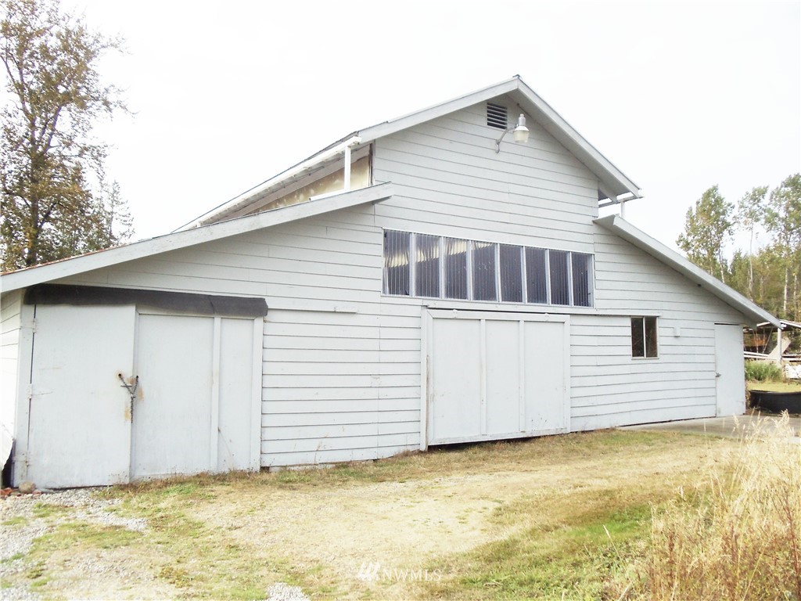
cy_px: 300
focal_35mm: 44
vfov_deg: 32.9
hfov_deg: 42.9
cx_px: 400
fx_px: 1018
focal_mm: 6
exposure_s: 1/250
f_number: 7.1
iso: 100
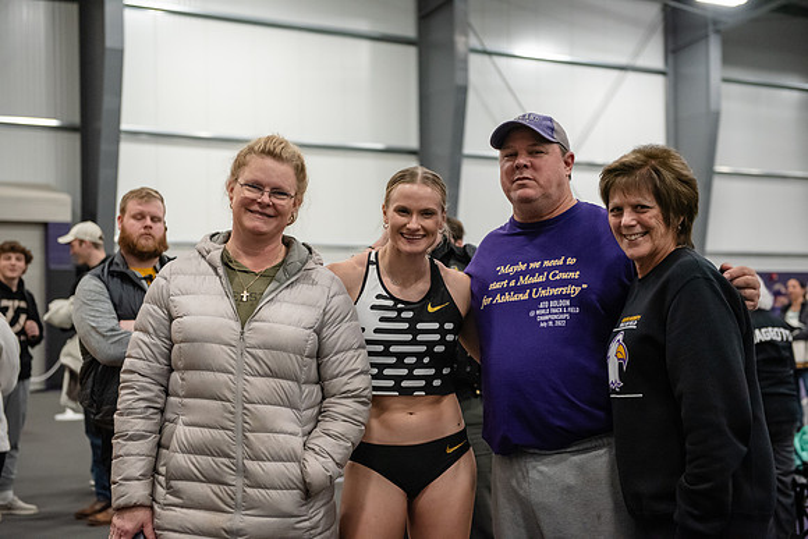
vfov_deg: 23.4
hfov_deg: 34.5
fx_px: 1302
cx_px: 404
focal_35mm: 58
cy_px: 270
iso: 5000
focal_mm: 58
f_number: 3.5
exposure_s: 1/400
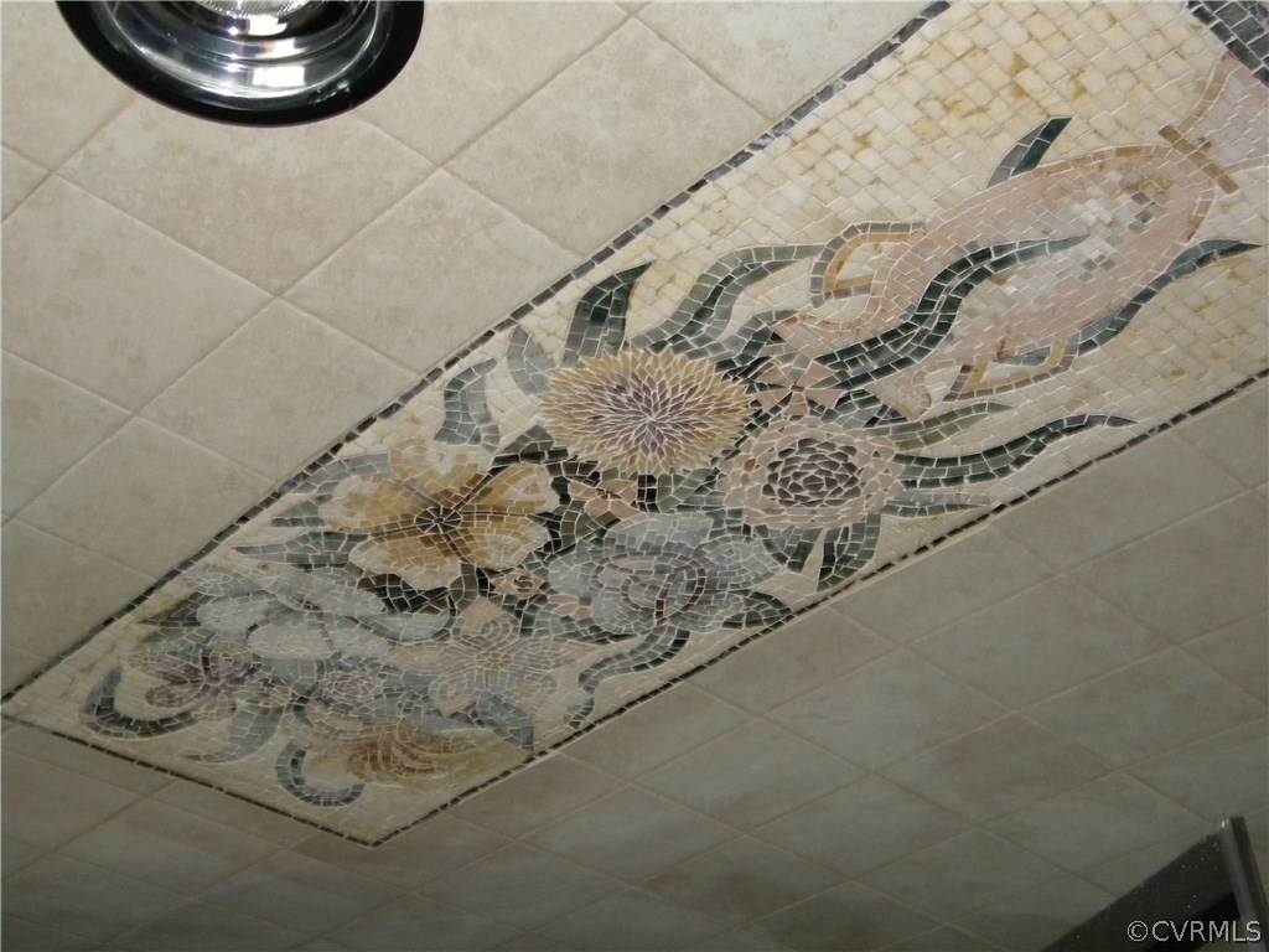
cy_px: 476
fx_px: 1723
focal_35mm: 47
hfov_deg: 40.4
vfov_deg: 30.9
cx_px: 634
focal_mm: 8.6
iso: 400
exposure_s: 1/30
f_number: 3.9
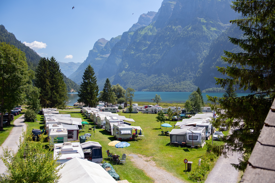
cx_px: 138
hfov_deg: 55.8
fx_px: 260
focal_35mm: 34
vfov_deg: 38.9
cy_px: 92
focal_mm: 34
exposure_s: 1/3200
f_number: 4.5
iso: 500
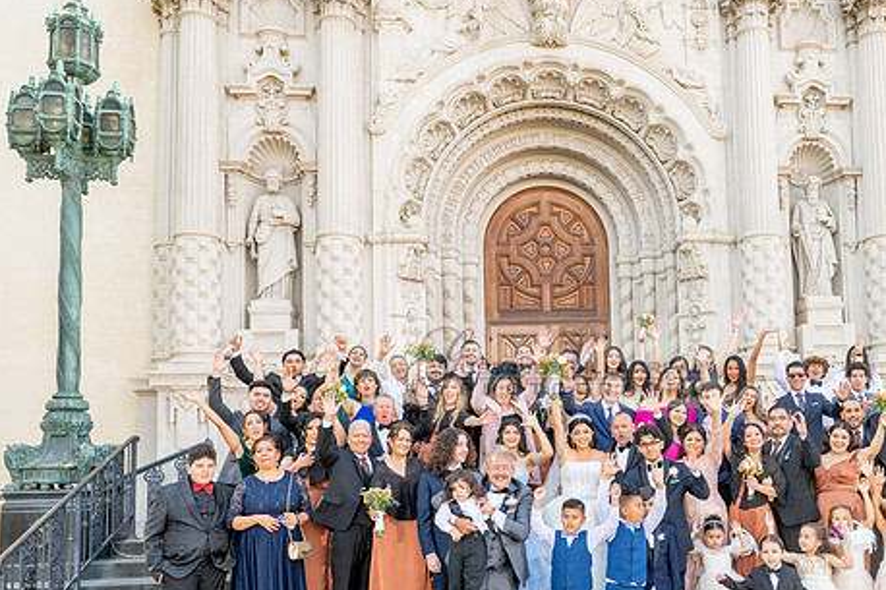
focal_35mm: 36
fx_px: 886
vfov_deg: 36.5
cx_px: 584
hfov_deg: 52.2
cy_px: 391
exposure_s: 1/200
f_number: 5.6
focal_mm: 24
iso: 400
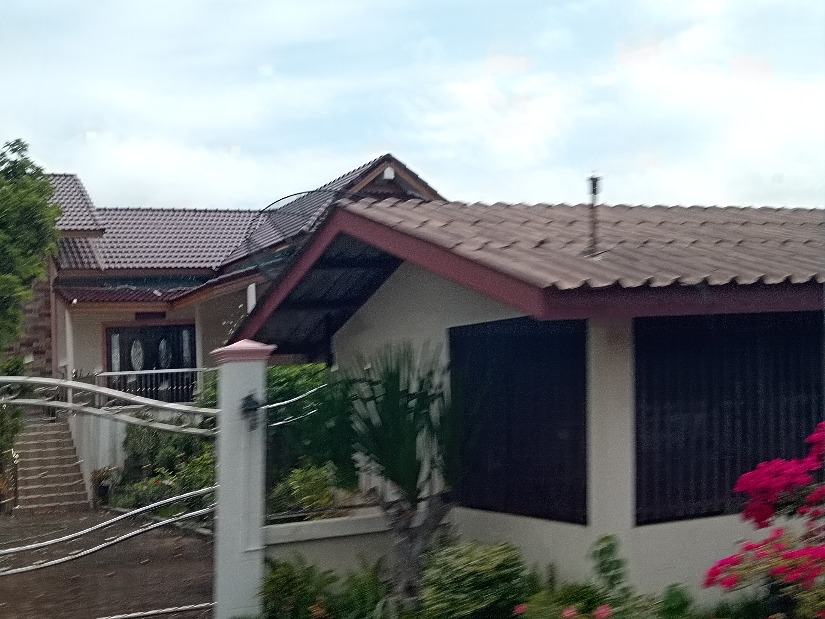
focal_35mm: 48
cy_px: 310
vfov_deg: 30.3
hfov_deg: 39.7
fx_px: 1144
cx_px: 412
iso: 103
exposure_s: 1/292
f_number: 1.9
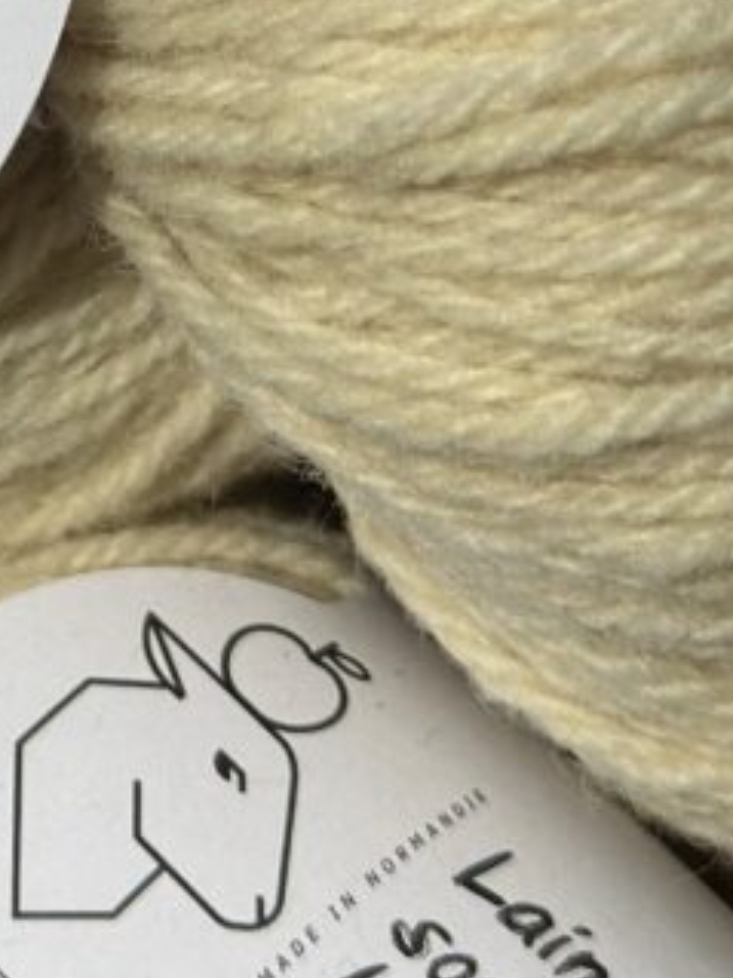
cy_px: -267
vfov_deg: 12.5
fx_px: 4351
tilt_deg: -21.1
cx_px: -267
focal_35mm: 154
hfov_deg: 9.4
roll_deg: -12.0
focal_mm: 6.86
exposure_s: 1/18868
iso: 80
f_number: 1.78
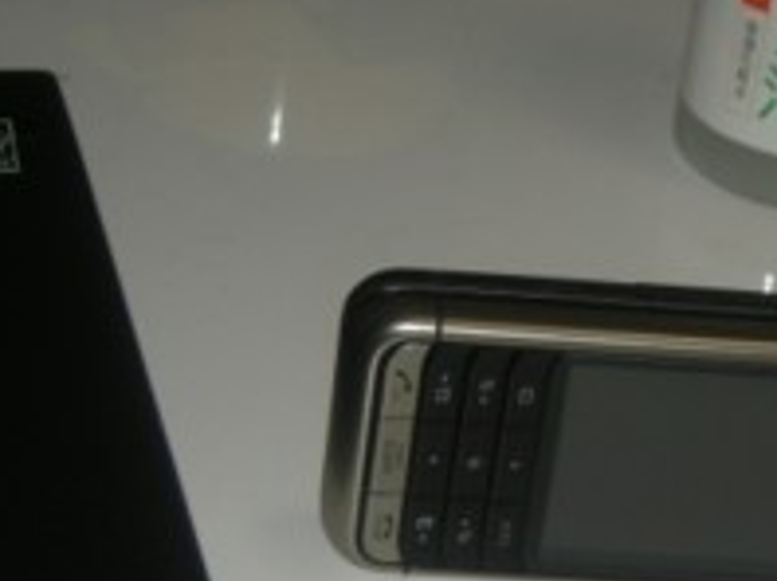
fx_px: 3879
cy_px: 479
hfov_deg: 11.4
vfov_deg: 8.5
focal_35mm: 173
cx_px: 577
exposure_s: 1/30
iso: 50
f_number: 3.9
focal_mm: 12.3
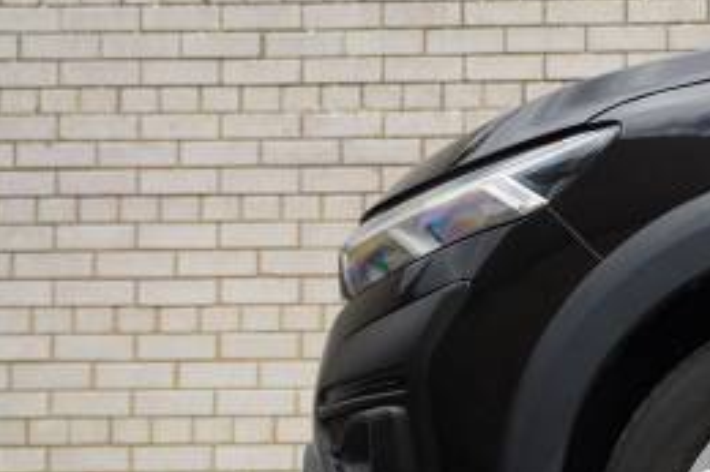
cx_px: 868
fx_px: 2099
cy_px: 327
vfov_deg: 12.8
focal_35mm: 106
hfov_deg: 18.2
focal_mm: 43.2
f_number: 4.5
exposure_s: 1/200
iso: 100
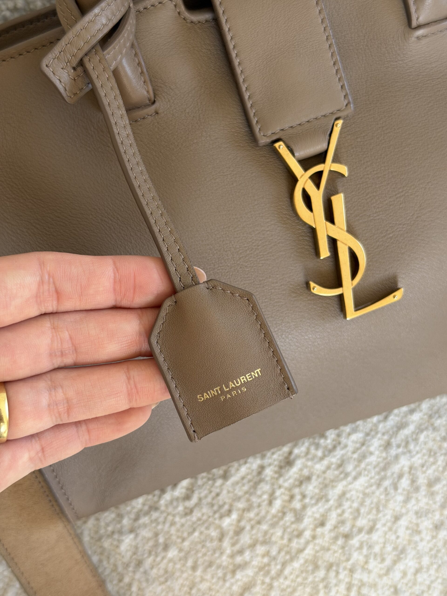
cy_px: 298
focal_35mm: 48
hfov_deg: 30.3
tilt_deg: -73.4
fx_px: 826
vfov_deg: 39.7
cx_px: 224
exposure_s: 1/98
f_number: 1.78
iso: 100
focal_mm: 6.76
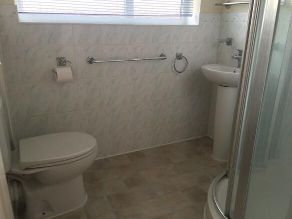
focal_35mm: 29
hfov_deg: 61.7
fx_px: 245
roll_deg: -0.7
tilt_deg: -19.3
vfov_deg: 48.2
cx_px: 146
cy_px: 110
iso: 40
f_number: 2.2
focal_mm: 4.15
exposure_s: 1/40
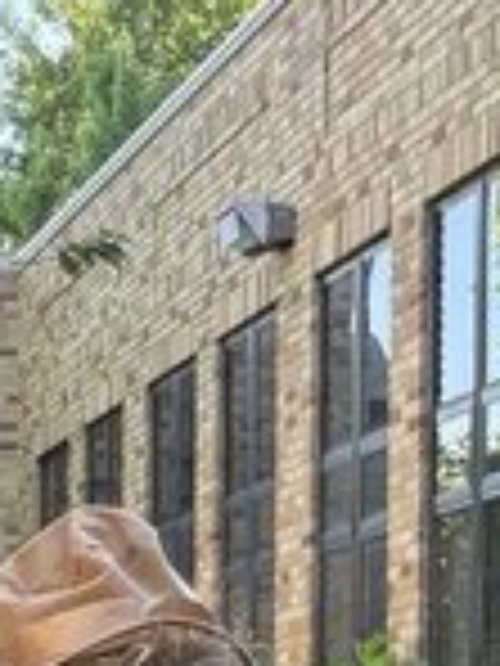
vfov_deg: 10.6
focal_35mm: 180
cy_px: 1035
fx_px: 3467
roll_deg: +0.7
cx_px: -347
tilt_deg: -4.0
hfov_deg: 8.0
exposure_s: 1/234
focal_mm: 5.96
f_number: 1.6
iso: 80
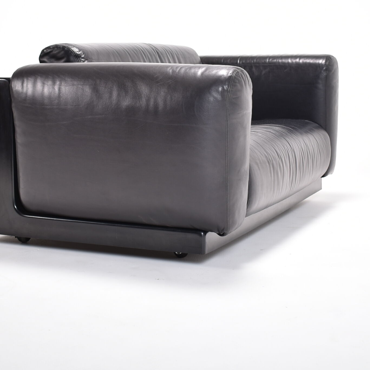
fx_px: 810
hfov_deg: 25.7
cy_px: 151
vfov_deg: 25.7
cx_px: 171
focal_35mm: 67
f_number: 4.5
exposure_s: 1/200
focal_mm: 24
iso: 100
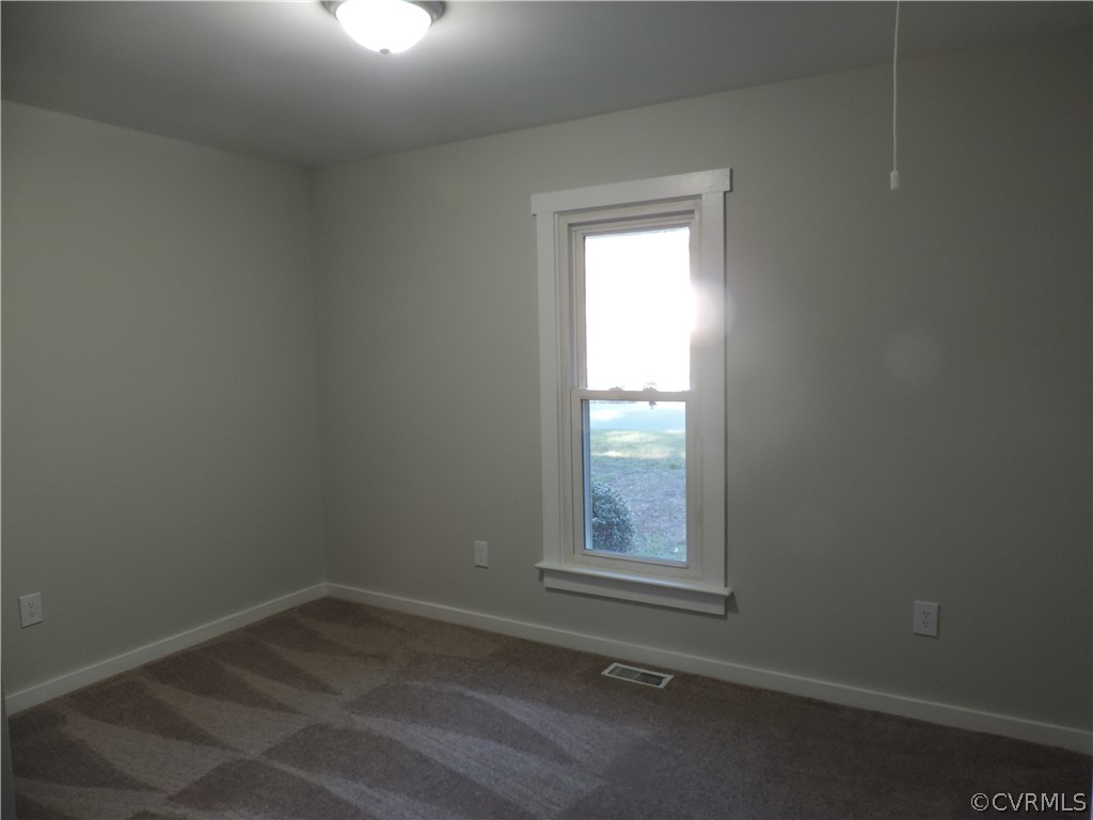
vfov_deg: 56.8
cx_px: 546
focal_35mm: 24
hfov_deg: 71.6
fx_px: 758
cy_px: 410
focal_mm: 4.3
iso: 220
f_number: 3
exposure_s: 1/30
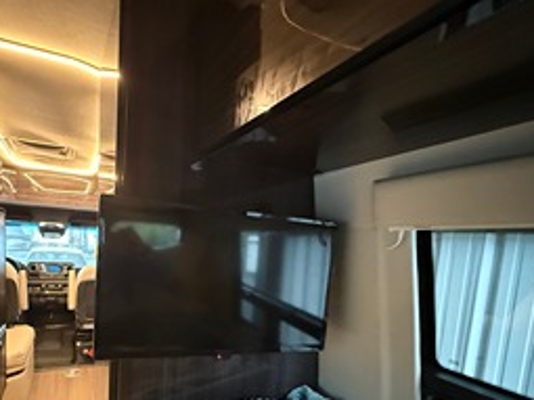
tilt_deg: -6.6
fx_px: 339
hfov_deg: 75.9
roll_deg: -3.3
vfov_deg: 59.1
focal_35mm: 22
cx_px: 224
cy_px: 279
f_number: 2.2
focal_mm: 2.22
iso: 1600
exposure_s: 1/36
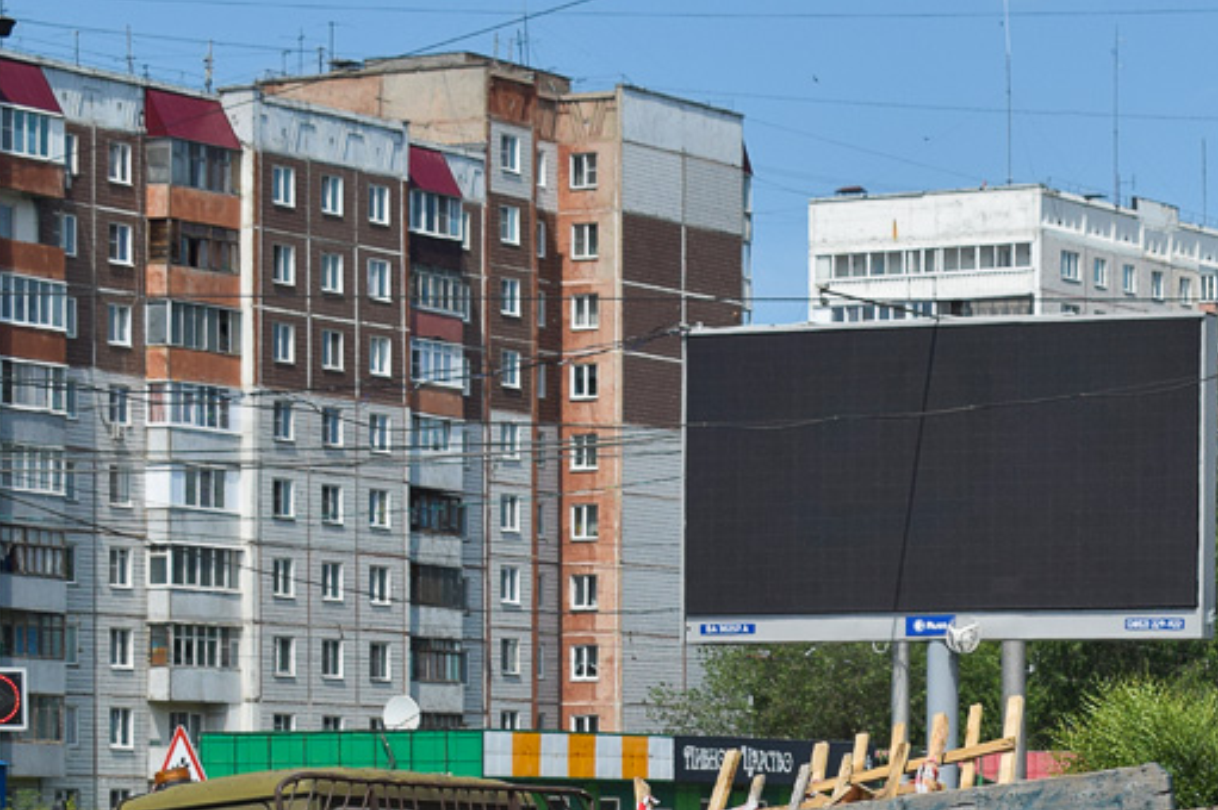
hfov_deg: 14.4
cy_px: 850
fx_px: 4767
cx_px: 1108
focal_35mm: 141
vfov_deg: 9.6
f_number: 7.1
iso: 200
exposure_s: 1/1000
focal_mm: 40
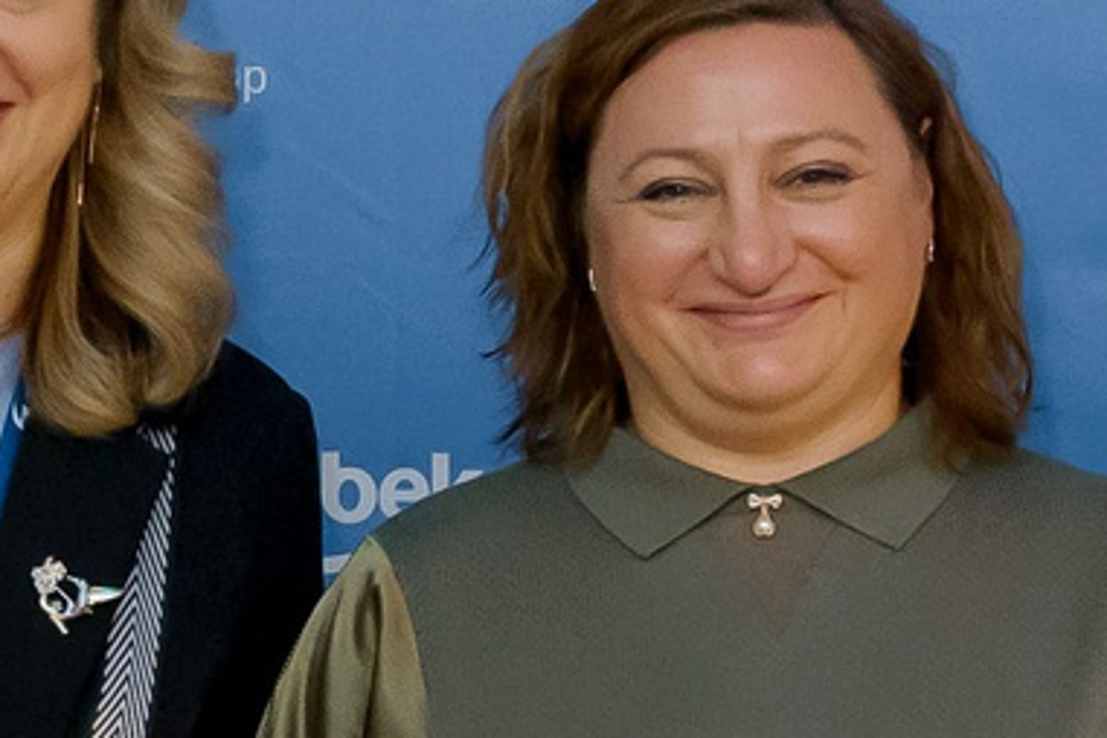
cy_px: 1271
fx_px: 8640
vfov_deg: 4.8
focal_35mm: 281
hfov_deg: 7.3
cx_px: 892
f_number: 4.5
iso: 3200
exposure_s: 1/125
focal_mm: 41
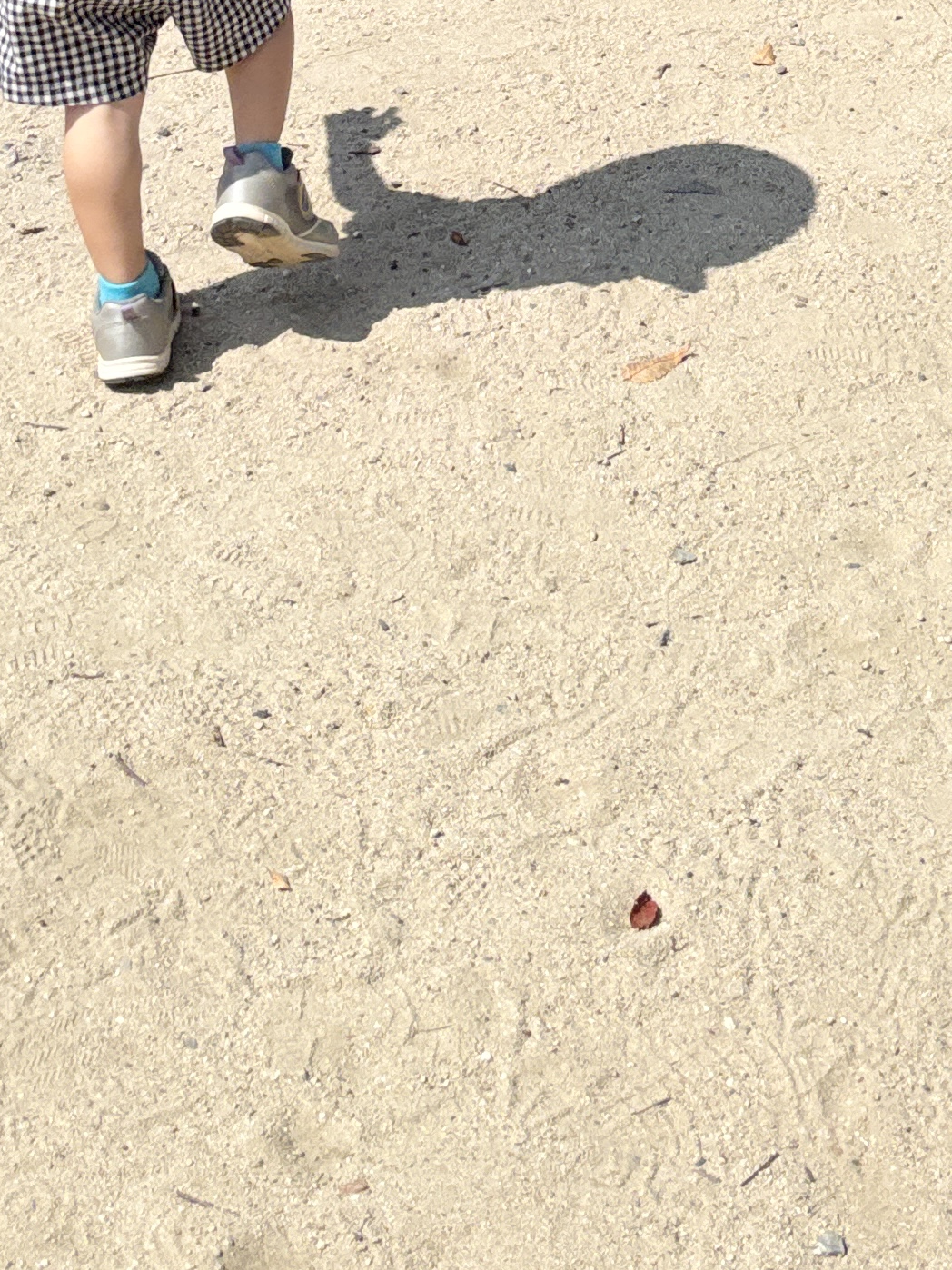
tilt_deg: -24.8
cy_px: -254
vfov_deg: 23.7
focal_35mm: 75
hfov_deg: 19.4
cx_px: 770
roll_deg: -0.7
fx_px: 2751
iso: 50
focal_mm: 5.96
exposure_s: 1/4255
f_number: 1.6
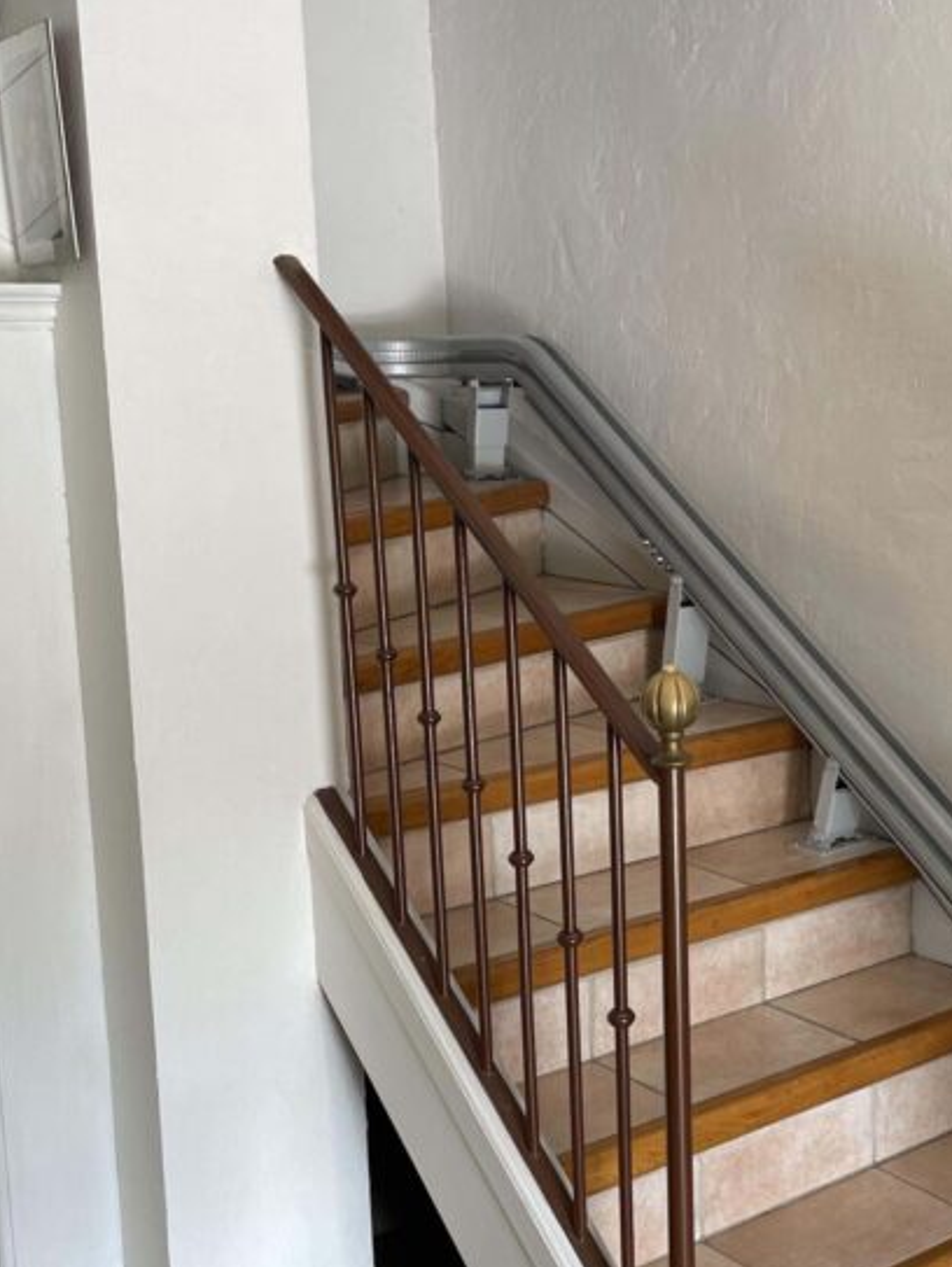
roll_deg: +0.9
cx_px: 817
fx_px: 1795
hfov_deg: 28.8
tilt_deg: -8.0
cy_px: 611
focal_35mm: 49
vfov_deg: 38.9
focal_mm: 4.2
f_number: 1.6
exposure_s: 1/121
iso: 80
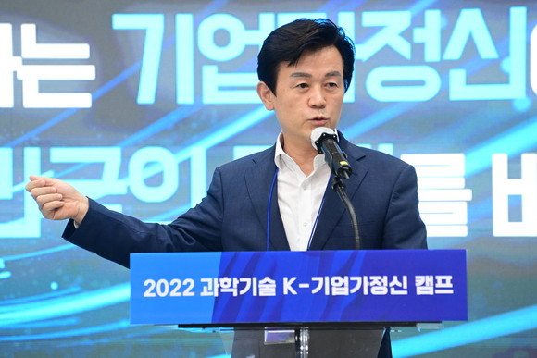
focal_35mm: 240
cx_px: 268
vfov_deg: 5.7
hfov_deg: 8.6
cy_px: 179
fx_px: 3581
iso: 6400
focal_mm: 240
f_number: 8
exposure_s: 1/250
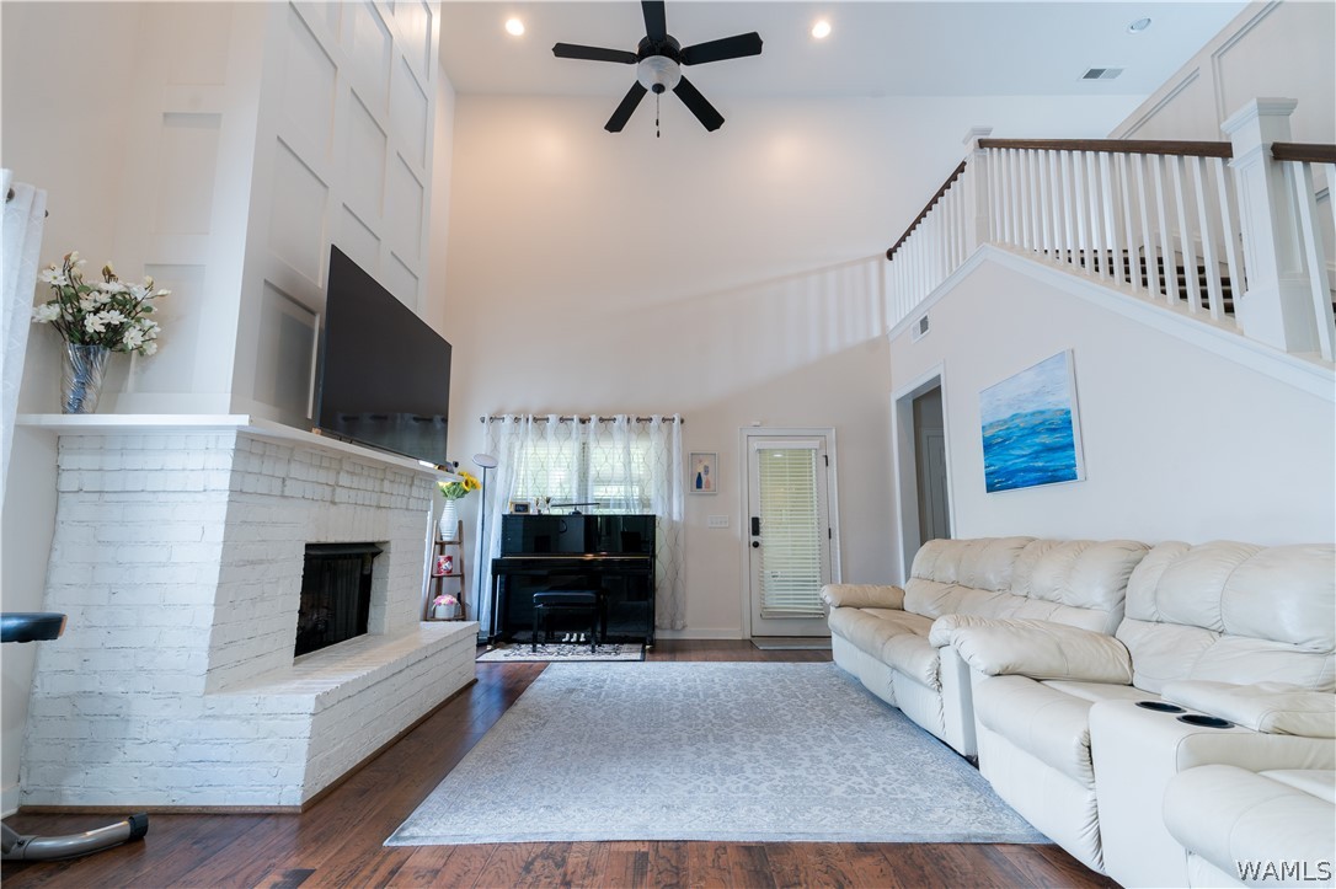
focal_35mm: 16
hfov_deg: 96.8
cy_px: 444
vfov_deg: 73.7
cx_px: 668
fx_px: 593
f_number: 8
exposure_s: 1/4
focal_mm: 16
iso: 200
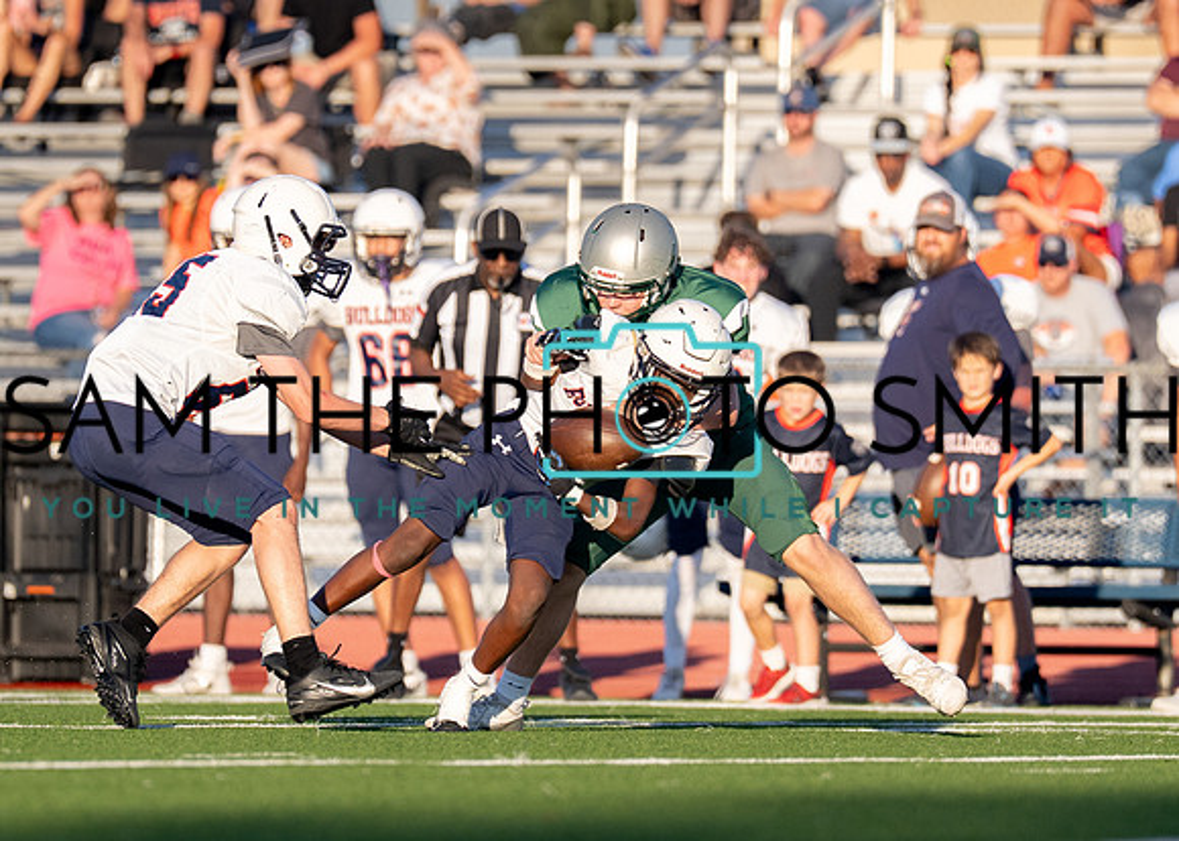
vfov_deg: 2.7
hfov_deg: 3.8
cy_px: 384
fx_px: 17673
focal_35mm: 528
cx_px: 578
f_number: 2.8
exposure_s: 1/4000
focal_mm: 200
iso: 320
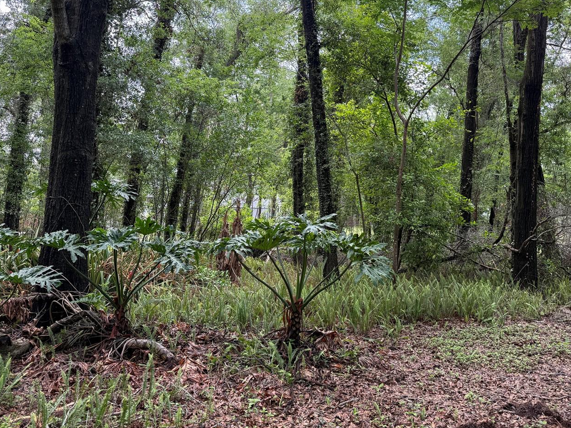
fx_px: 511
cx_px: 335
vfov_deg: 45.1
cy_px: 161
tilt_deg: +6.4
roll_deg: -1.1
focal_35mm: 31
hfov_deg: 58.0
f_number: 1.78
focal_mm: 6.76
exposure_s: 1/270
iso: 100
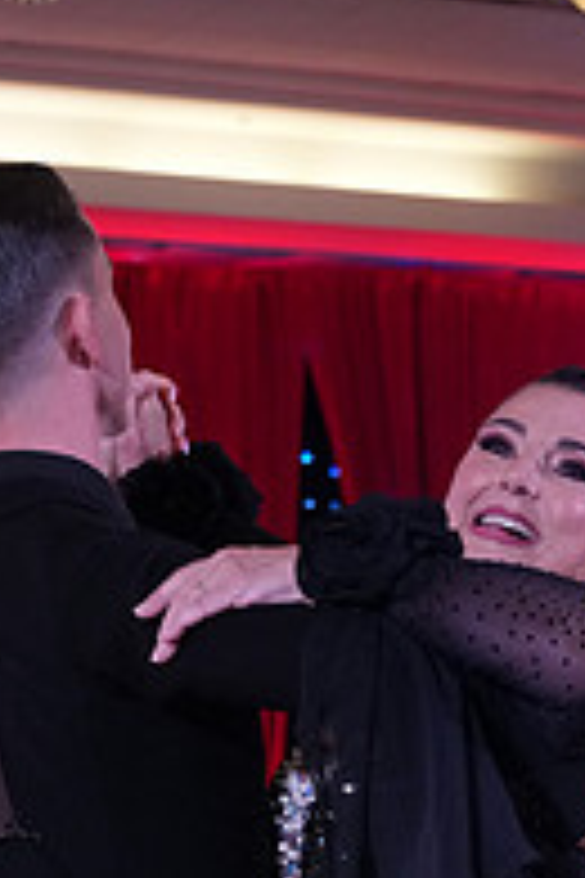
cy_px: 1094
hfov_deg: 10.0
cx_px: 475
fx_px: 3339
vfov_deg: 14.4
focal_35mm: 137
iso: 2500
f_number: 5
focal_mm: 46
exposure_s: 1/250
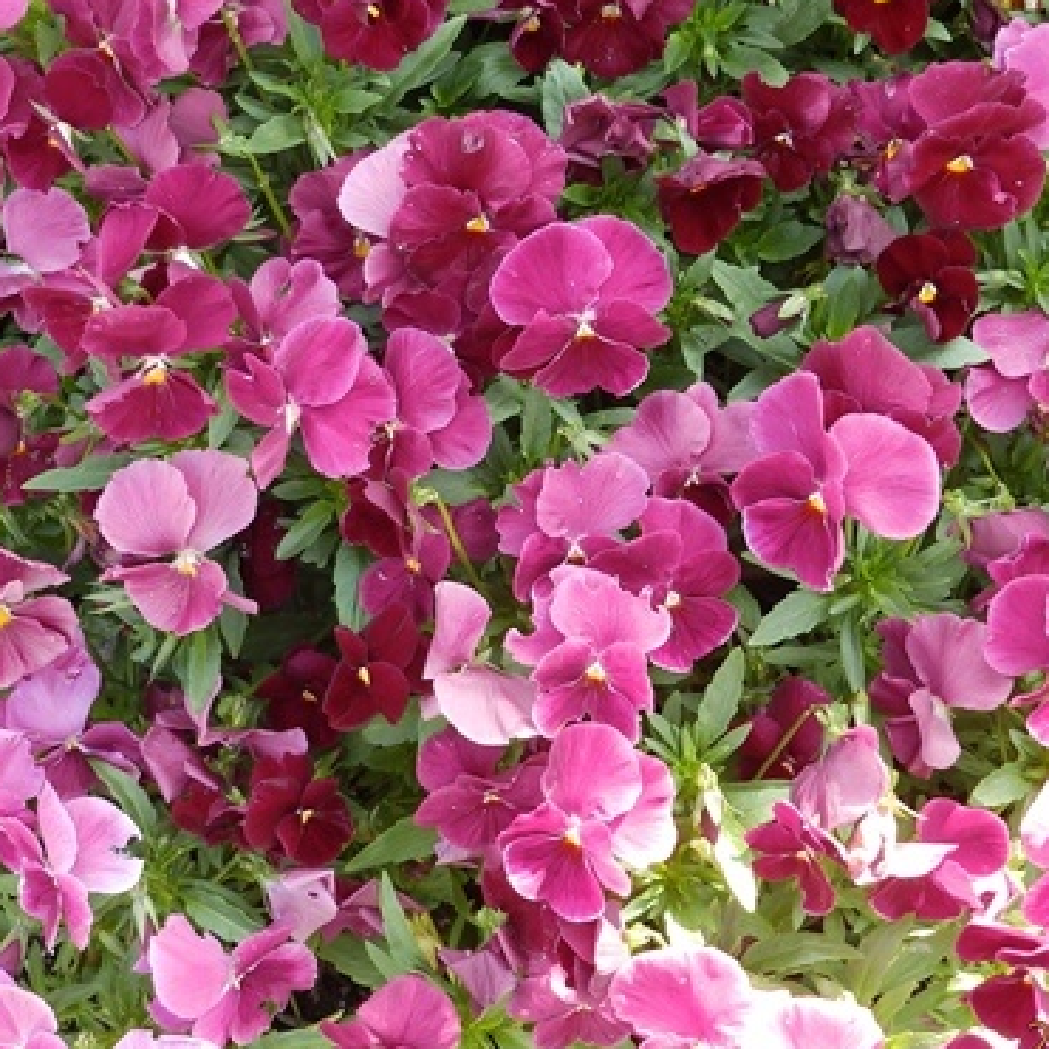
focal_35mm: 58
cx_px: 506
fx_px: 1989
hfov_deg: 29.5
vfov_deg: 29.5
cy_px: 506
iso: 80
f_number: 4
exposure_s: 1/40
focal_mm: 6.8
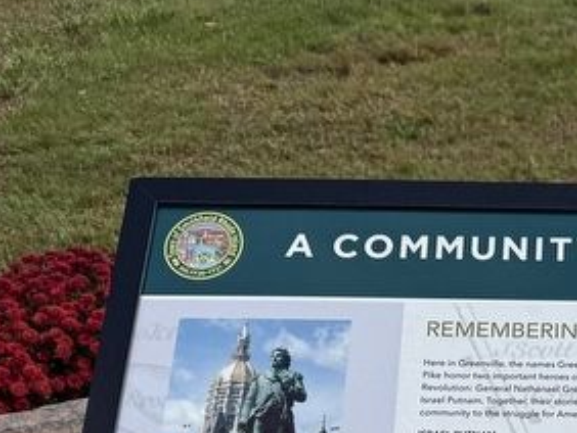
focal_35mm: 68
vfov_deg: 20.0
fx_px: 1134
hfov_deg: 26.0
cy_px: 547
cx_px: 663
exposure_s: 1/4975
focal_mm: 6.76
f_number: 1.78
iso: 80
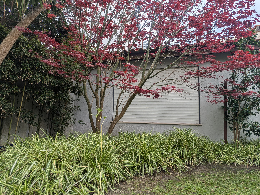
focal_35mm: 24
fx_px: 180
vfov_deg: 56.8
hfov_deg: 71.6
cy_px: 98
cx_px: 130
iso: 39
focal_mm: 6.81
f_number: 1.85
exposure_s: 1/447
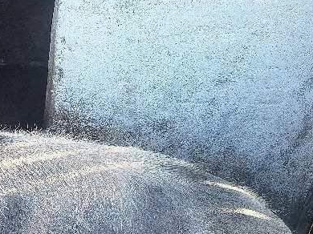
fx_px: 533
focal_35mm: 59
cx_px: -46
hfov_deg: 29.0
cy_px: 190
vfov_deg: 24.4
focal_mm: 5.54
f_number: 1.8
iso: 40
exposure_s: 1/263
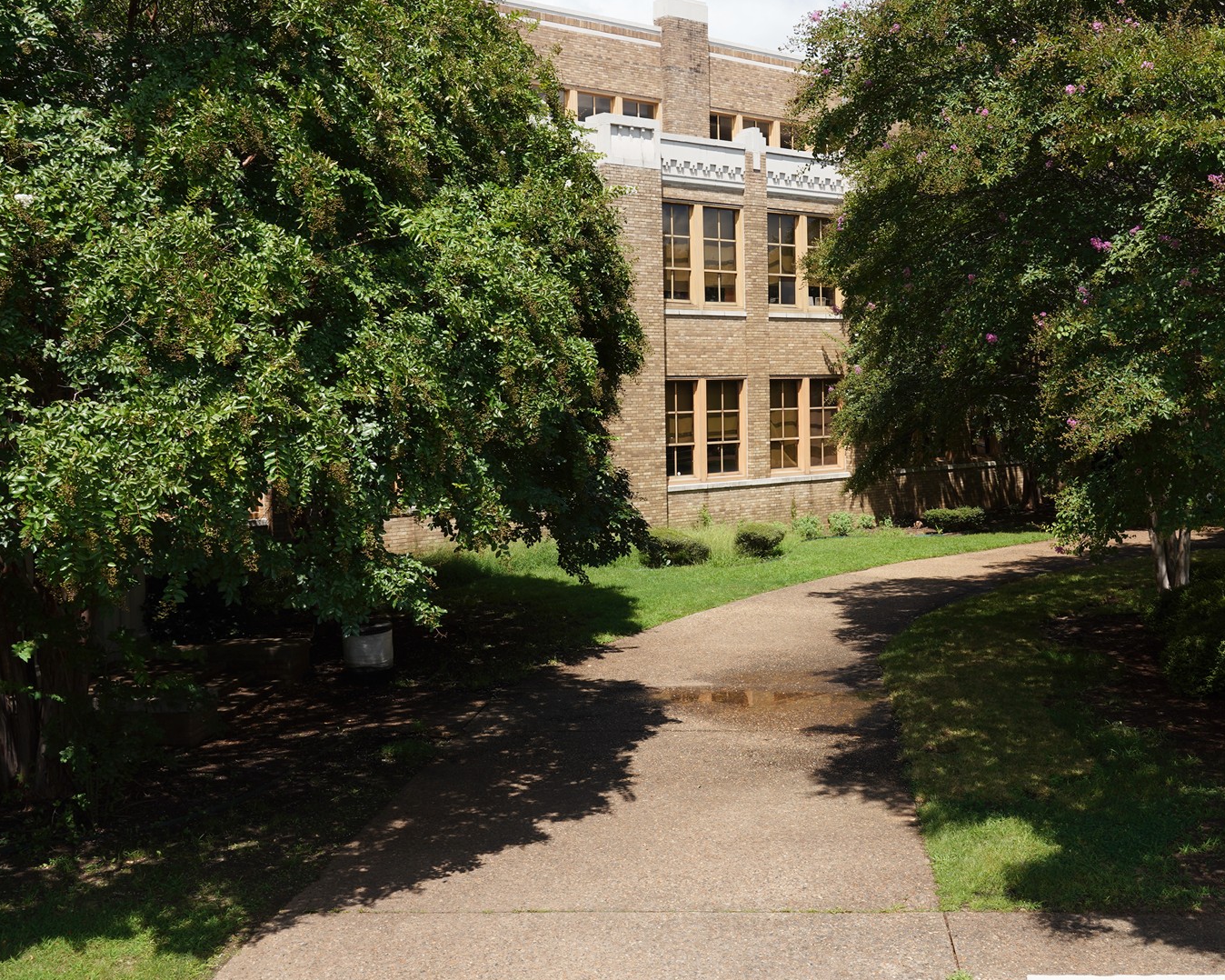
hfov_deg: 46.5
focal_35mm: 39
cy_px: 457
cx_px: 762
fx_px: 1414
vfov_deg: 38.2
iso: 100
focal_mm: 28
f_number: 13
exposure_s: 1/100
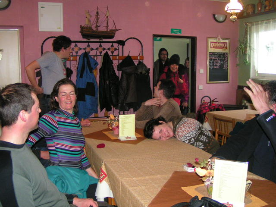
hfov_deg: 49.0
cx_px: 138
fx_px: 303
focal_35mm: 38
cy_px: 104
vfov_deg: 37.7
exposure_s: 1/40
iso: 200
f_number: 2.8
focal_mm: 5.8
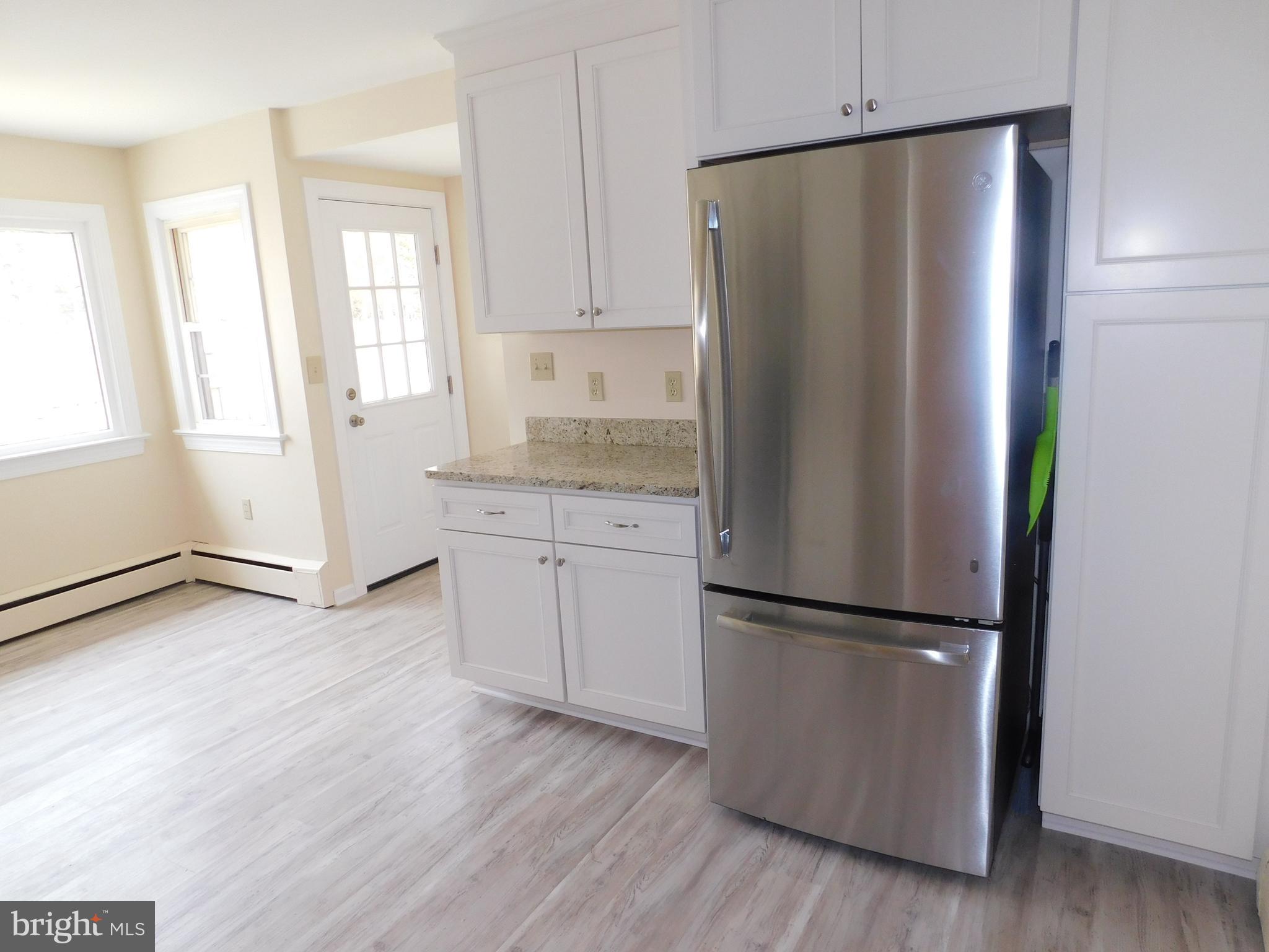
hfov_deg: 73.9
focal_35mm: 23
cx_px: 634
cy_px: 476
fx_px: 843
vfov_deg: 58.9
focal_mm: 4
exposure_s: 1/30
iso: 180
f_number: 3
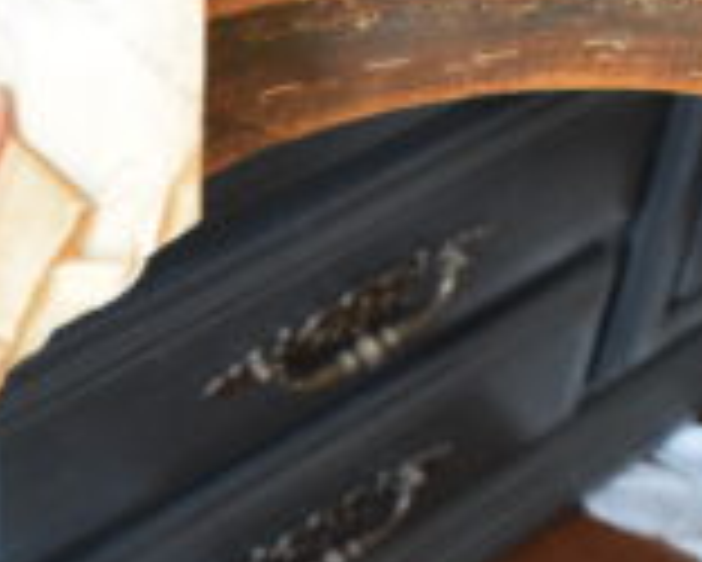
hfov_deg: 20.6
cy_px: 537
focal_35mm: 90
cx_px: 22
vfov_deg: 16.8
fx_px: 1871
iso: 3200
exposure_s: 1/25
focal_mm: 20
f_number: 7.1
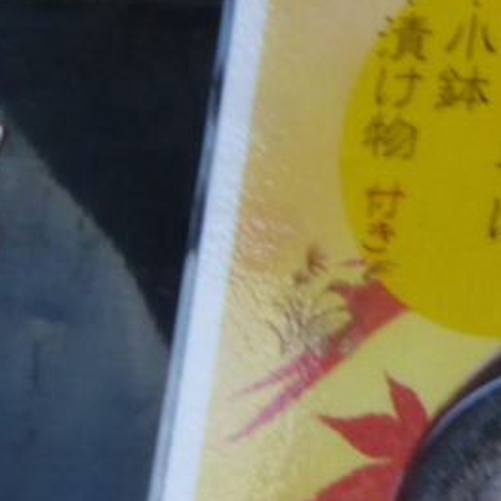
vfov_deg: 2.4
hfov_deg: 2.4
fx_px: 12052
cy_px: 827
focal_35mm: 736
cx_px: -70
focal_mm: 24.4
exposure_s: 1/80
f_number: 5.4
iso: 100
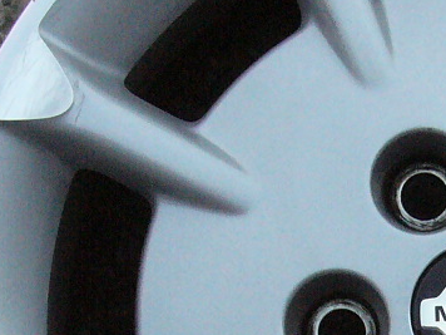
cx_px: 482
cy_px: 339
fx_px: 1623
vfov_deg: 11.6
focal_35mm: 126
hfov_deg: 15.3
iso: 400
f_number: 5.6
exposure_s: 1/500
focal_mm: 5.8
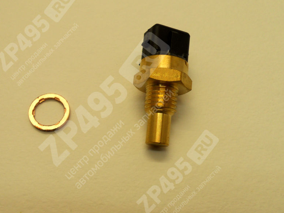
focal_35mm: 41
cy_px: 108
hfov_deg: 45.4
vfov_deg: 35.1
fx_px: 336
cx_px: 107
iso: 80
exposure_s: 1/40
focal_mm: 5.8
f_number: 3.5
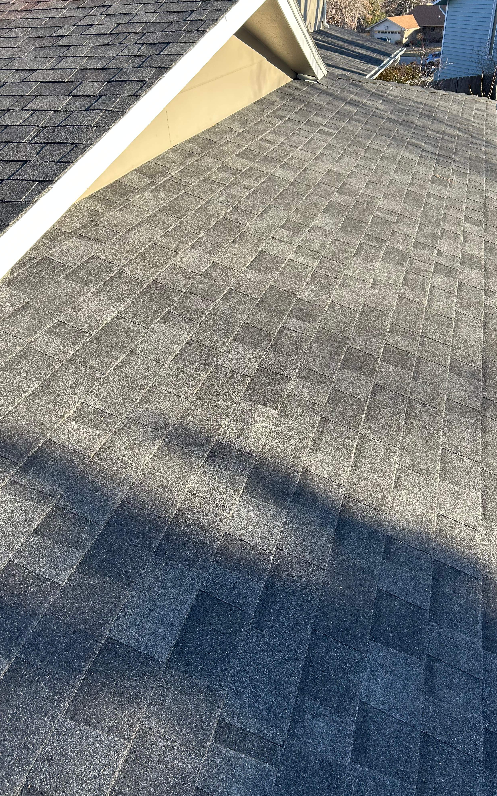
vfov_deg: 66.5
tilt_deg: -31.3
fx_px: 607
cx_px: 237
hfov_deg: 44.5
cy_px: 404
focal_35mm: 28
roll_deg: +2.9
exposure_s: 1/597
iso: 50
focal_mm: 5.7
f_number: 1.5
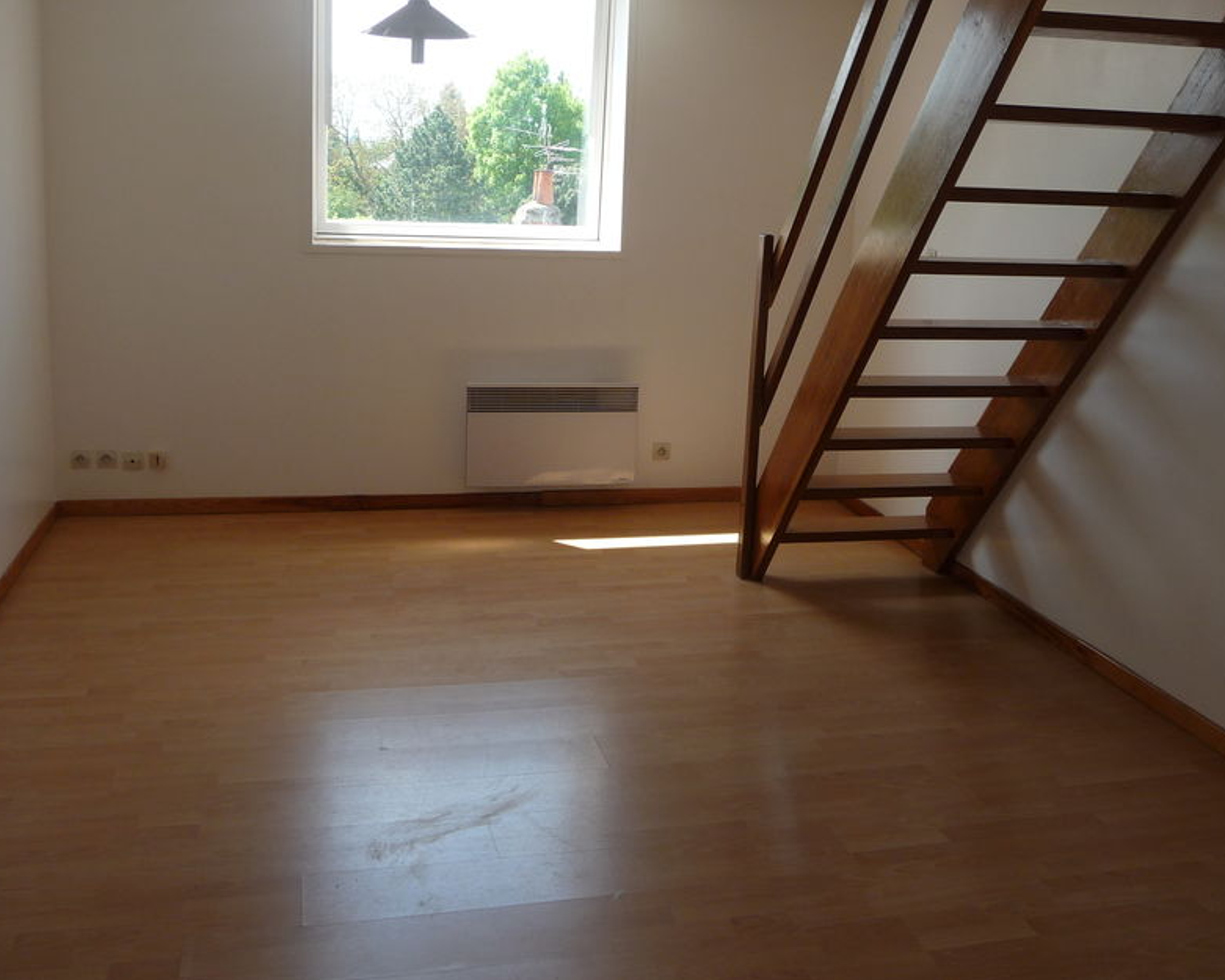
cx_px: 640
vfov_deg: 42.1
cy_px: 398
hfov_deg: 51.5
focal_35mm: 35
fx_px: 1269
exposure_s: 1/160
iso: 100
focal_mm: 4.7
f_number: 3.3
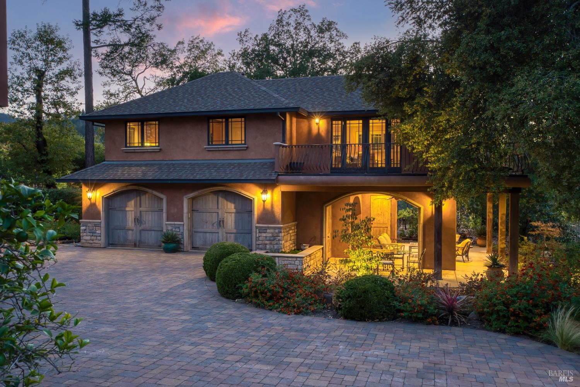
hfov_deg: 61.9
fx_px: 483
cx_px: 290
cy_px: 194
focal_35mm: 30
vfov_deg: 43.6
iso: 250
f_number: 8
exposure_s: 1/10
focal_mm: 30
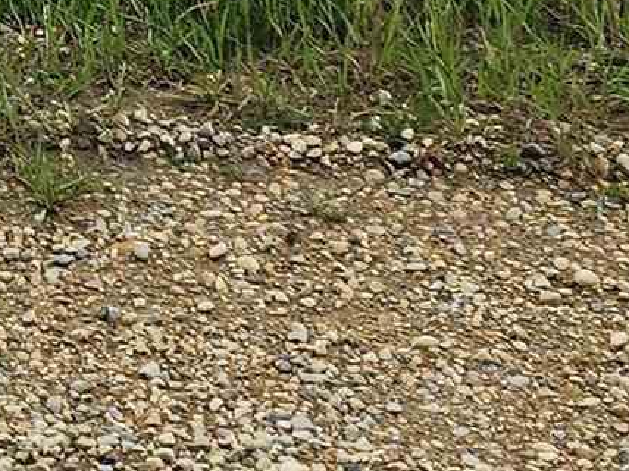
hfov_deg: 11.5
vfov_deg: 8.1
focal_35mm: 165
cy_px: -773
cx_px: -322
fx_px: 2998
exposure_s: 1/843
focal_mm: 6.4
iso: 12
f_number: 1.8
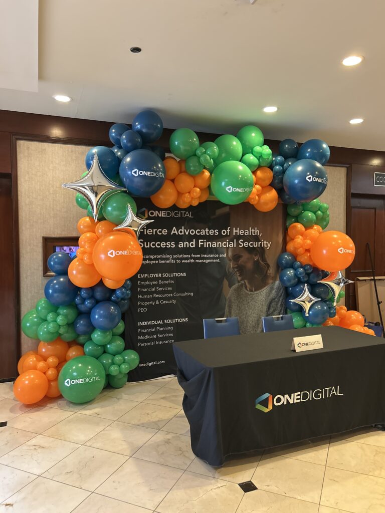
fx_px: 386
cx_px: 192
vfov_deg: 67.3
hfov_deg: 53.1
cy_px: 256
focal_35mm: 26
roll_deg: -0.1
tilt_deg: -1.6
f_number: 1.5
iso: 500
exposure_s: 1/60
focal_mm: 5.7
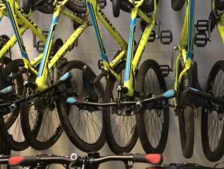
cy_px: 42
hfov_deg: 41.2
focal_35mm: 46
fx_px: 298
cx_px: 119
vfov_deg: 31.0
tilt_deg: -5.1
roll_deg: -0.2
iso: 320
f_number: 2.2
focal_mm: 4.15
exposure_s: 1/17
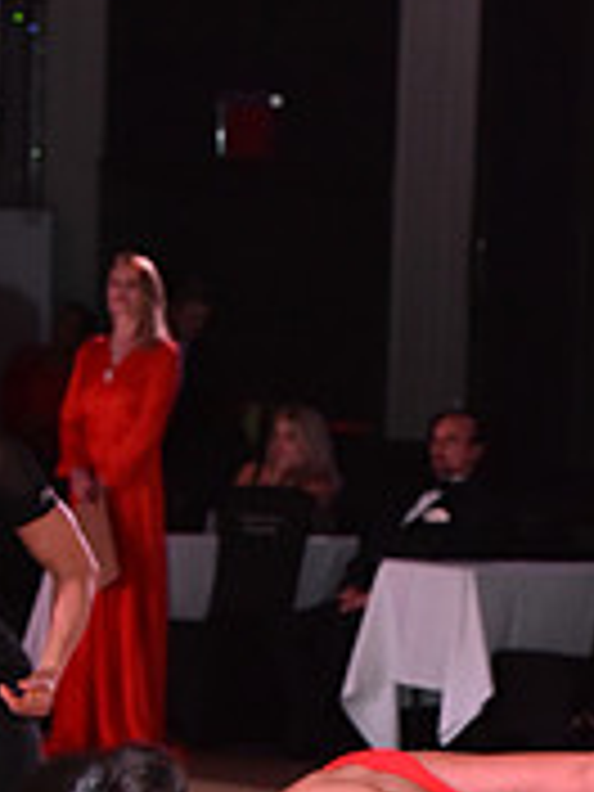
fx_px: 6658
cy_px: 999
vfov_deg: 6.8
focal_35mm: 291
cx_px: 641
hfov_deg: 5.1
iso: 2500
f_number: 7.1
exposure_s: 1/320
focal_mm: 92
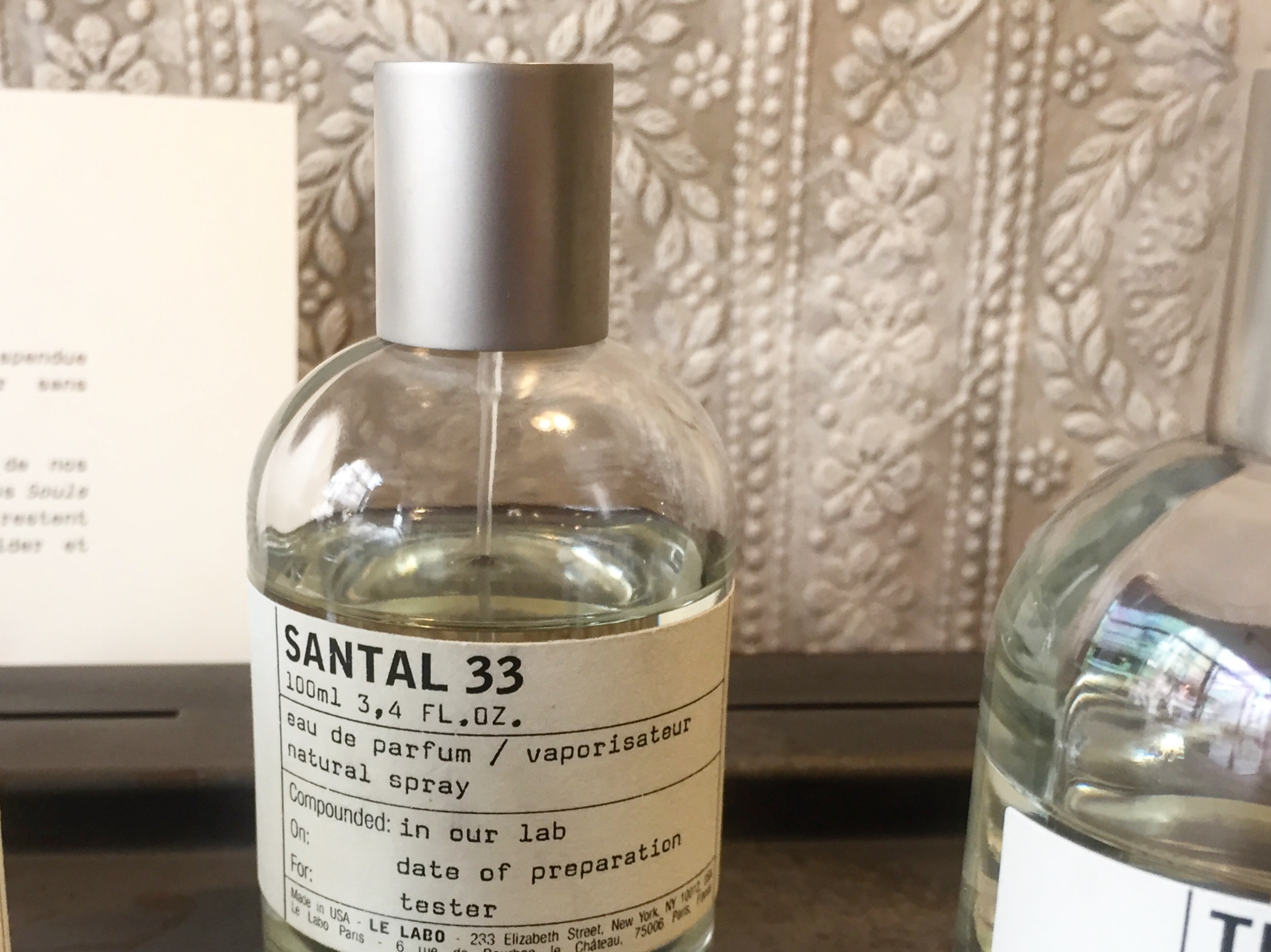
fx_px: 1321
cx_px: 492
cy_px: 587
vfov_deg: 39.4
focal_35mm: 36
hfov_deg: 50.9
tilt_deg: -20.8
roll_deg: -3.1
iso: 80
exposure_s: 1/33
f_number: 2.2
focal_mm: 4.15
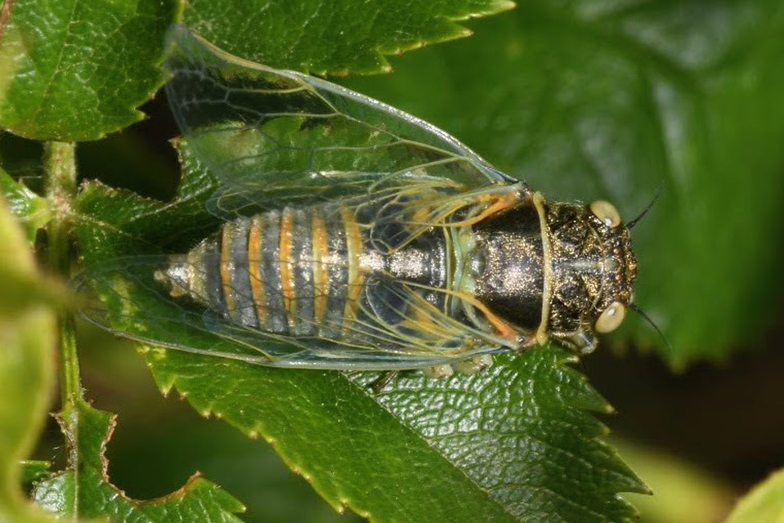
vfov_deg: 8.7
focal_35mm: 158
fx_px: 3431
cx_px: 392
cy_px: 262
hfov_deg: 13.0
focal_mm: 105
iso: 100
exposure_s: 1/60
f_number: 29
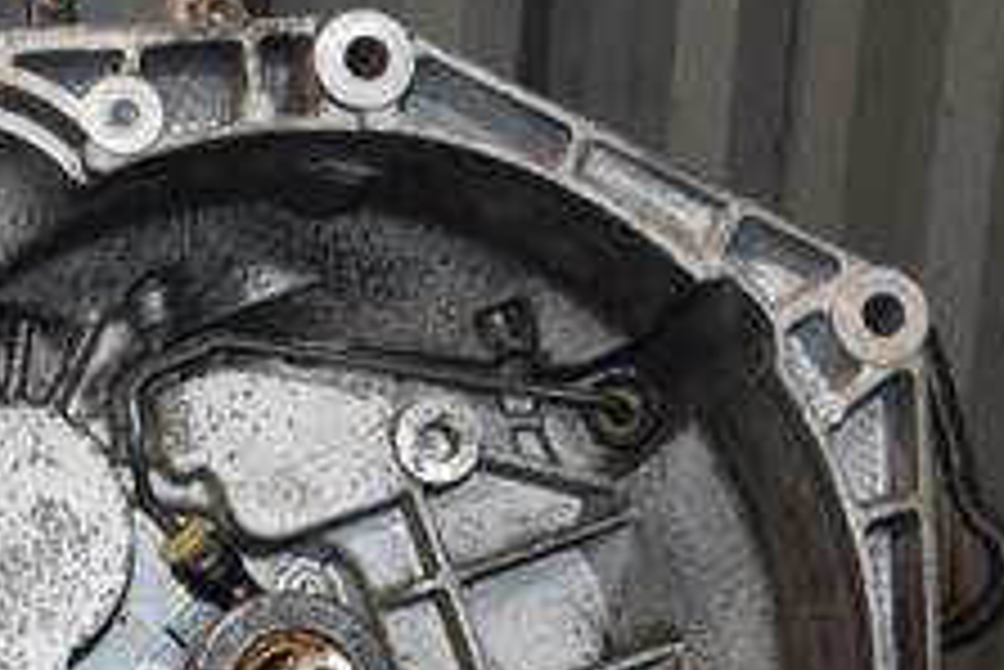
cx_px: 113
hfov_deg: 19.1
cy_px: 657
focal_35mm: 105
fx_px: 2930
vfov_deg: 12.9
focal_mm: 26
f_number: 5
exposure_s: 1/60
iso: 800
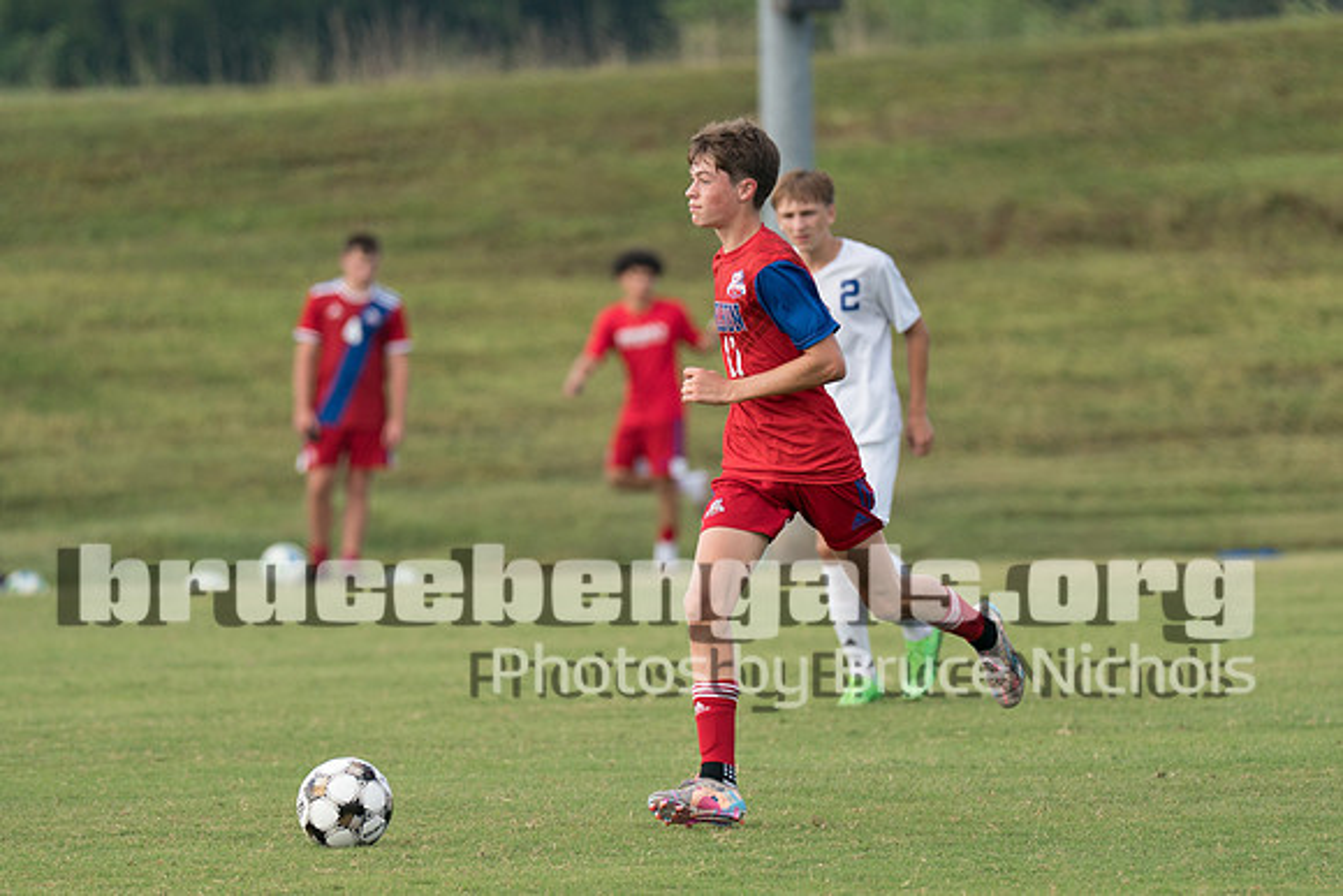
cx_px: 762
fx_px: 13499
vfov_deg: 3.8
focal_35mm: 362
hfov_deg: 5.7
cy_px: 397
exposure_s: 1/1250
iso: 250
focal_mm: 200
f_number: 2.8
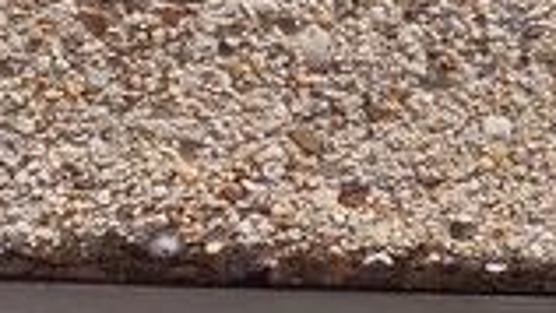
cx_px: 274
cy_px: 679
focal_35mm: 127
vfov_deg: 8.9
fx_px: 1873
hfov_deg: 16.9
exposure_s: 1/2315
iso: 100
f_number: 1.8
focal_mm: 5.56
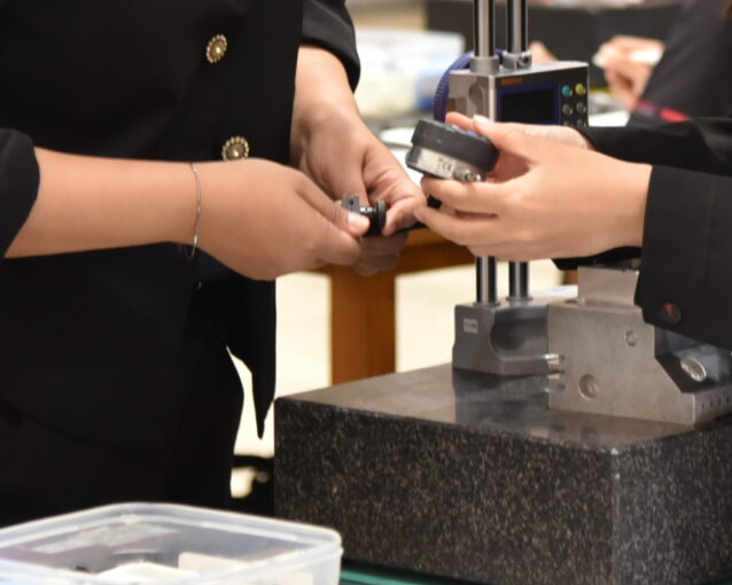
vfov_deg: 7.2
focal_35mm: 212
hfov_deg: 9.1
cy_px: -146
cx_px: 505
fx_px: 4591
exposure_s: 1/40
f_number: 4
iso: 2000
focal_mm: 75
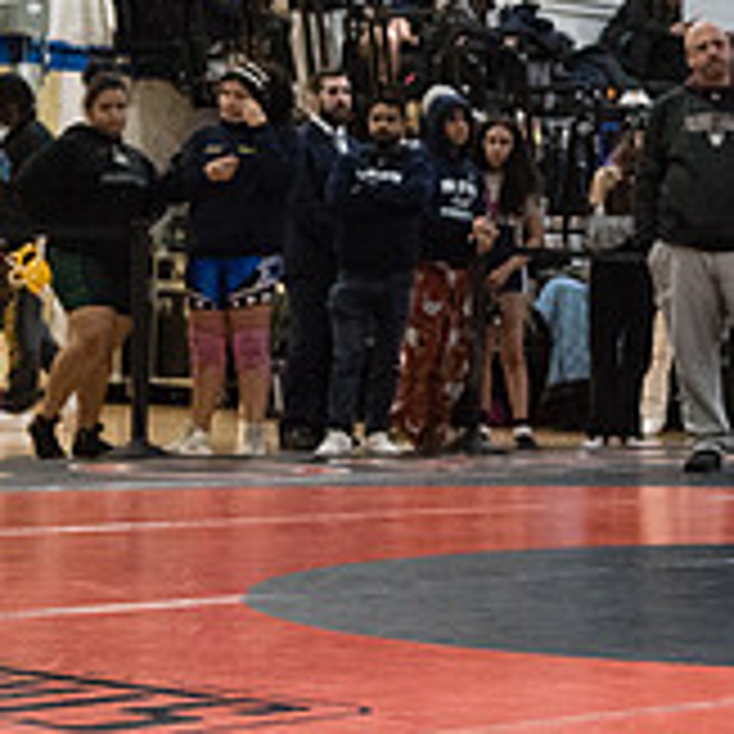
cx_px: 1040
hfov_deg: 12.6
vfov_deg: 13.1
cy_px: 173
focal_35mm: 133
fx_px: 3191
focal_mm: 44
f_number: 3.2
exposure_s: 1/500
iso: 8000
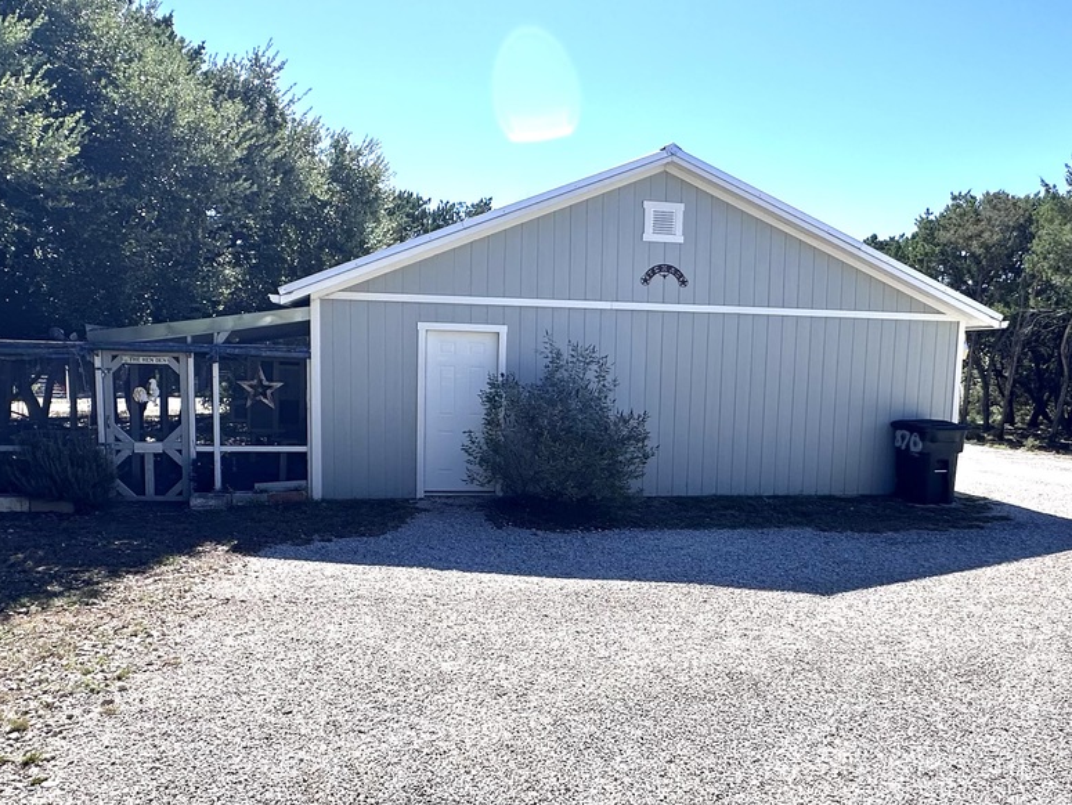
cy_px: 437
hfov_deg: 67.1
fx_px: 806
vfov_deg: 53.0
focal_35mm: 26
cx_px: 585
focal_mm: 2.22
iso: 50
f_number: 2.2
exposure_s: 1/1553
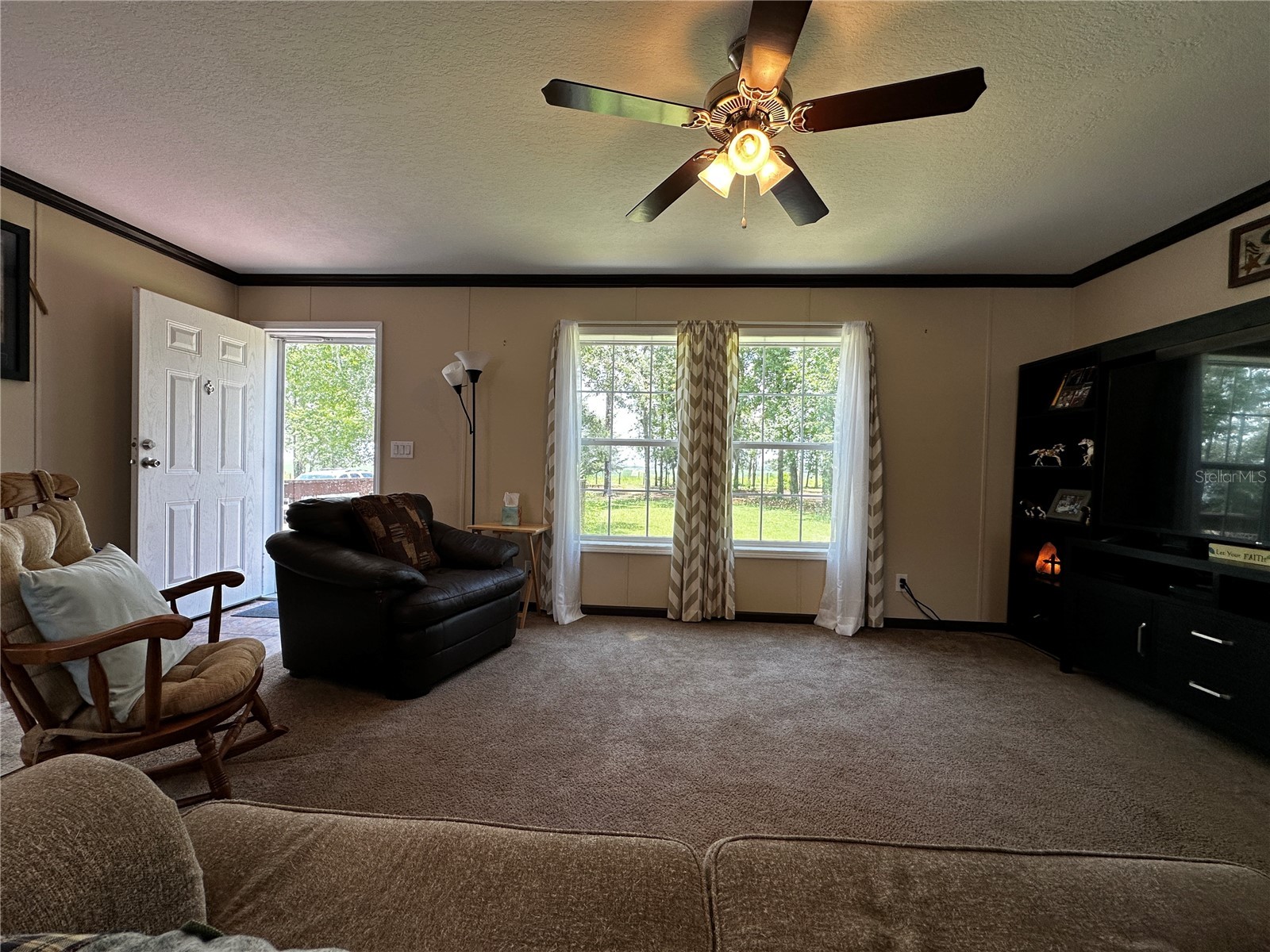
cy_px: 476
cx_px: 635
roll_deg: -1.5
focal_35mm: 14
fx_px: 514
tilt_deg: -0.7
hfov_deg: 102.1
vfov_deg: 85.7
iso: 64
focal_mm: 2.22
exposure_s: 1/120
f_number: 2.2
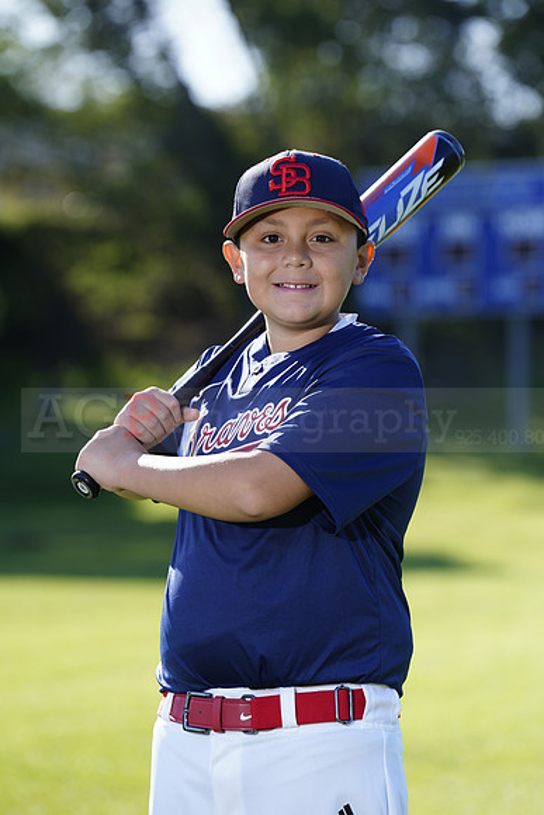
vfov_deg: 10.9
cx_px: 272
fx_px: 4258
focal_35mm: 188
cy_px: 408
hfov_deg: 7.3
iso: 100
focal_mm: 188
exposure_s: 1/250
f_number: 5
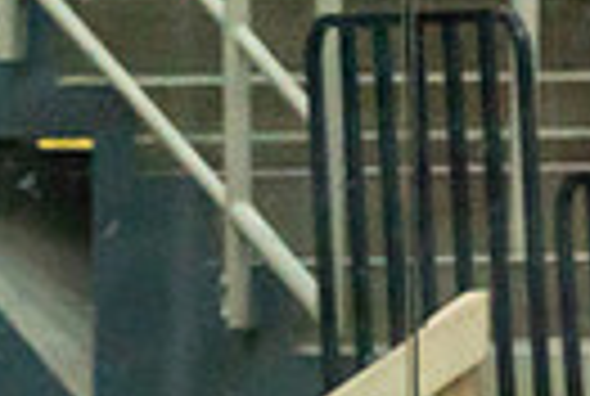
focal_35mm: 1230
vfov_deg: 1.1
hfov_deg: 1.7
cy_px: 1140
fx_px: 20204
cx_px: -260
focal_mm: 200
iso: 3200
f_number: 2.8
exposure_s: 1/1250
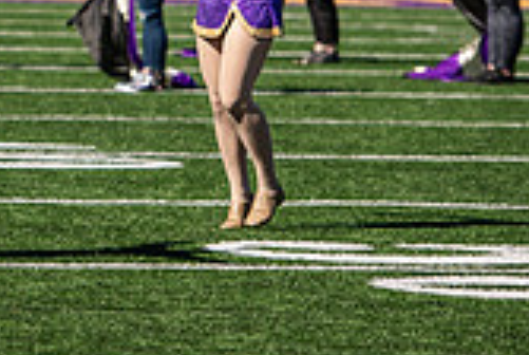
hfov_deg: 4.4
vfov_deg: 2.9
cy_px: -87
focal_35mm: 468
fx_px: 6889
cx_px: -215
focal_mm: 135
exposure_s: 1/400
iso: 50
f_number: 4
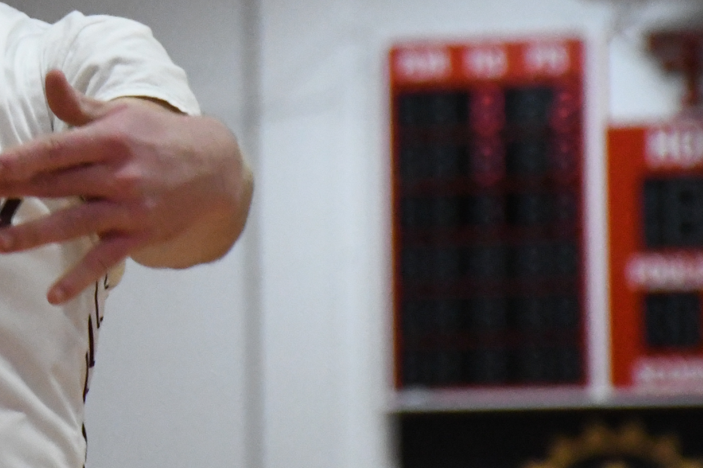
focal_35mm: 464
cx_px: -122
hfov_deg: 4.4
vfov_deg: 3.0
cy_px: -26
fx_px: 9060
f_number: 5.6
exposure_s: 1/800
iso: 10000
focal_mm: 116
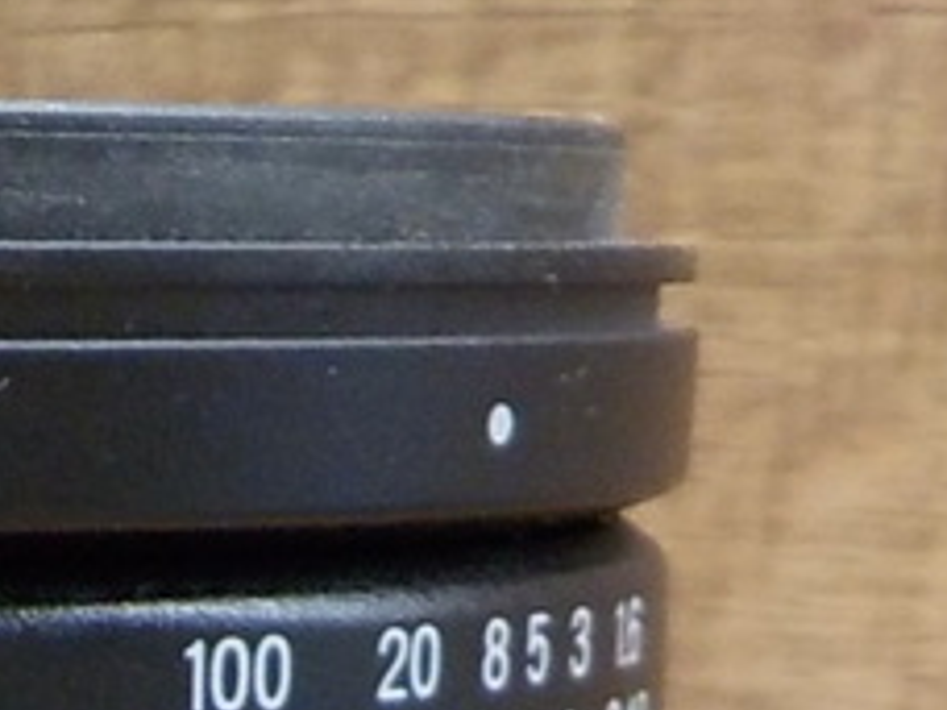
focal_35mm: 158
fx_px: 4322
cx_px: -370
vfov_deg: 8.5
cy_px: 1781
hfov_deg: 12.1
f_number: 3.3
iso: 200
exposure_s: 1/30
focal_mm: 4.1
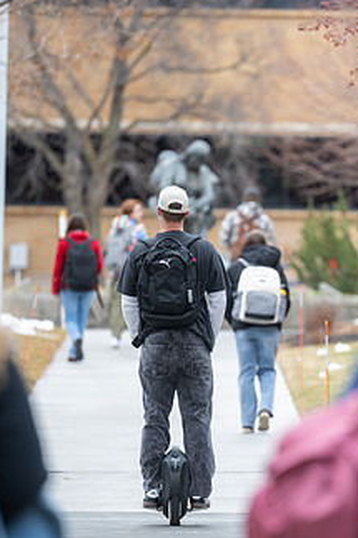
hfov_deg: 3.1
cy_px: 289
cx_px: 320
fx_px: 6555
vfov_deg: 4.7
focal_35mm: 439
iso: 500
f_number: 2.8
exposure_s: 1/500
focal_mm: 200
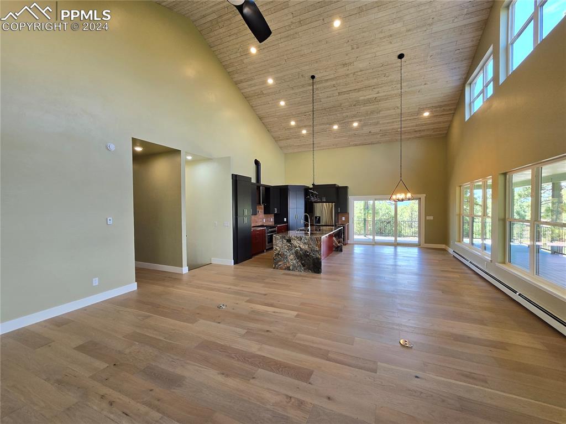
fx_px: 212
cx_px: 283
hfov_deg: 106.2
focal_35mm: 13
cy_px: 212
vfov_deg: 89.9
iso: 64
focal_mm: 2.2
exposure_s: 1/60
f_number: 2.2
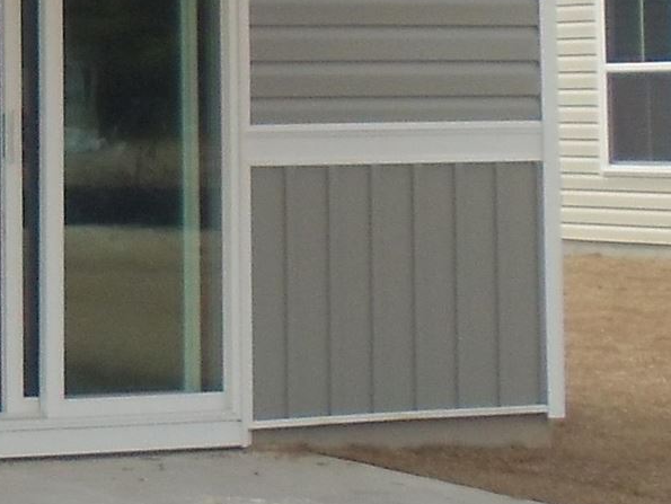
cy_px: -156
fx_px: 4403
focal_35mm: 227
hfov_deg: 8.2
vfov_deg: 6.5
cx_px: -789
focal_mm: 6
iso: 80
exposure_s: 1/160
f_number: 7.1
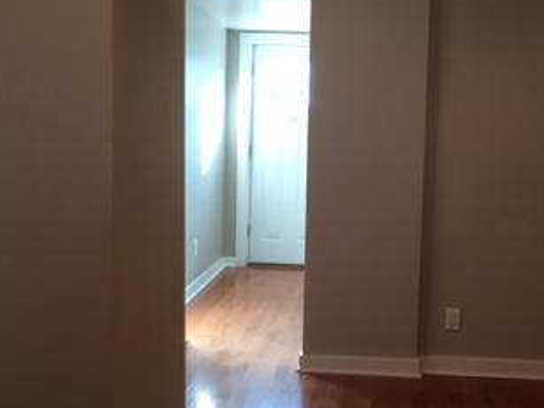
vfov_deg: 24.4
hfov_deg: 32.1
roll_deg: -2.7
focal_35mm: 60
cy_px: 185
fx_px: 943
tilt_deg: -7.3
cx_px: 326
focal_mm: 4.15
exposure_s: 1/30
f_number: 2.2
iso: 64
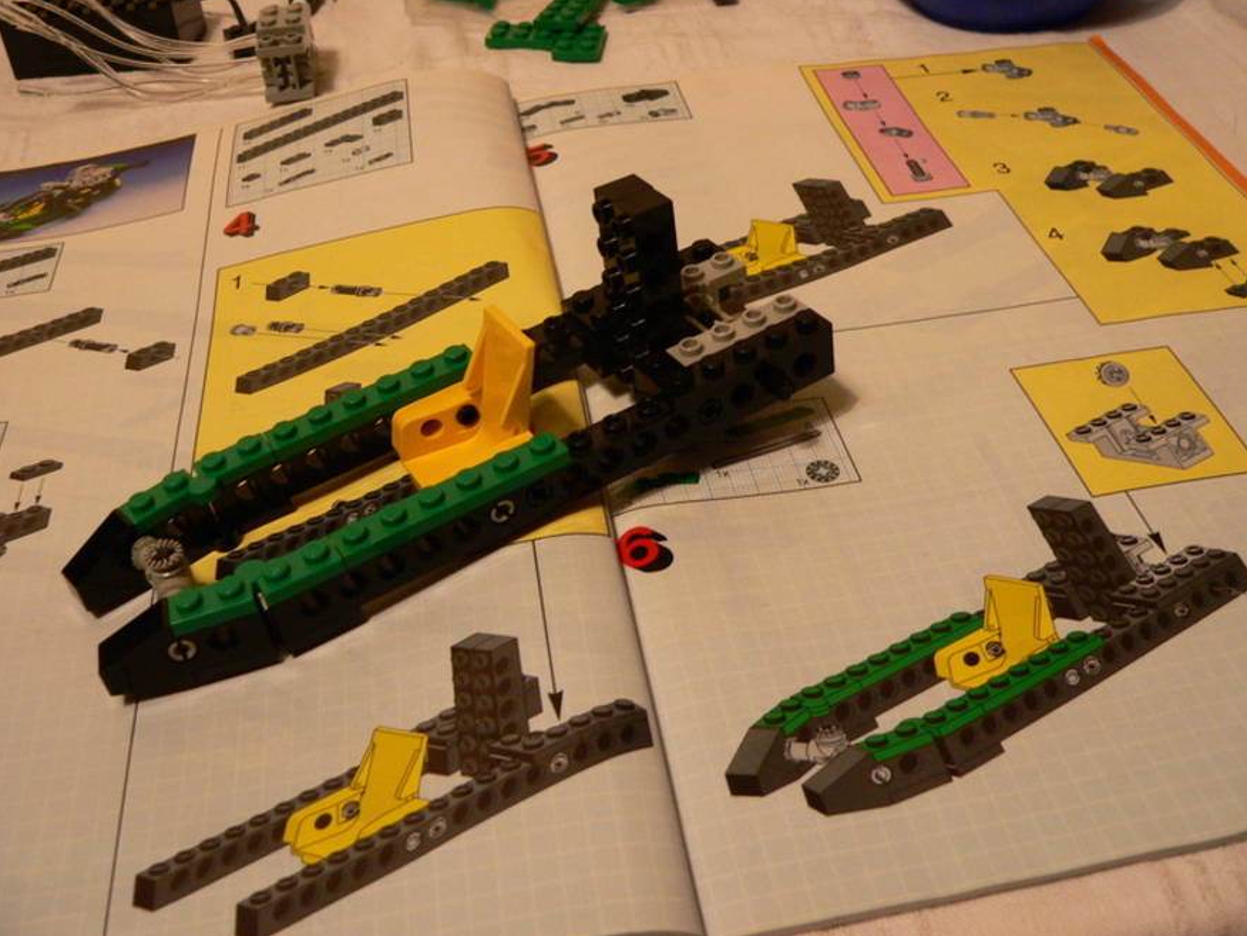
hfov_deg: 50.1
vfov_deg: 38.7
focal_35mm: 37
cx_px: 638
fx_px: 1333
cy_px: 468
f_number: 2.8
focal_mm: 6
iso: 200
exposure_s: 1/10
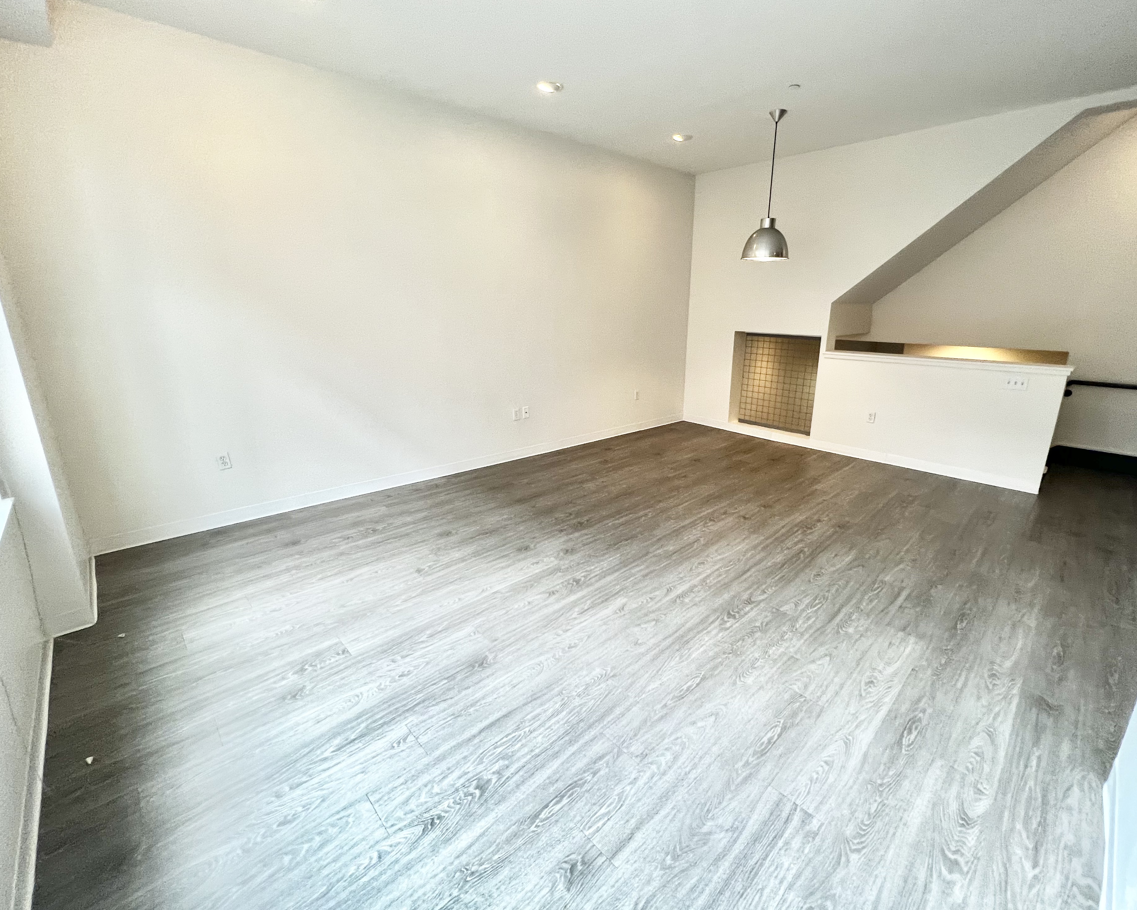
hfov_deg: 100.6
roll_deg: -0.3
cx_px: 601
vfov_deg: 88.0
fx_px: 471
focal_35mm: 14
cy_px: 441
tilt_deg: -14.9
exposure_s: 1/60
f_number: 1.8
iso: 160
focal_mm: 1.57
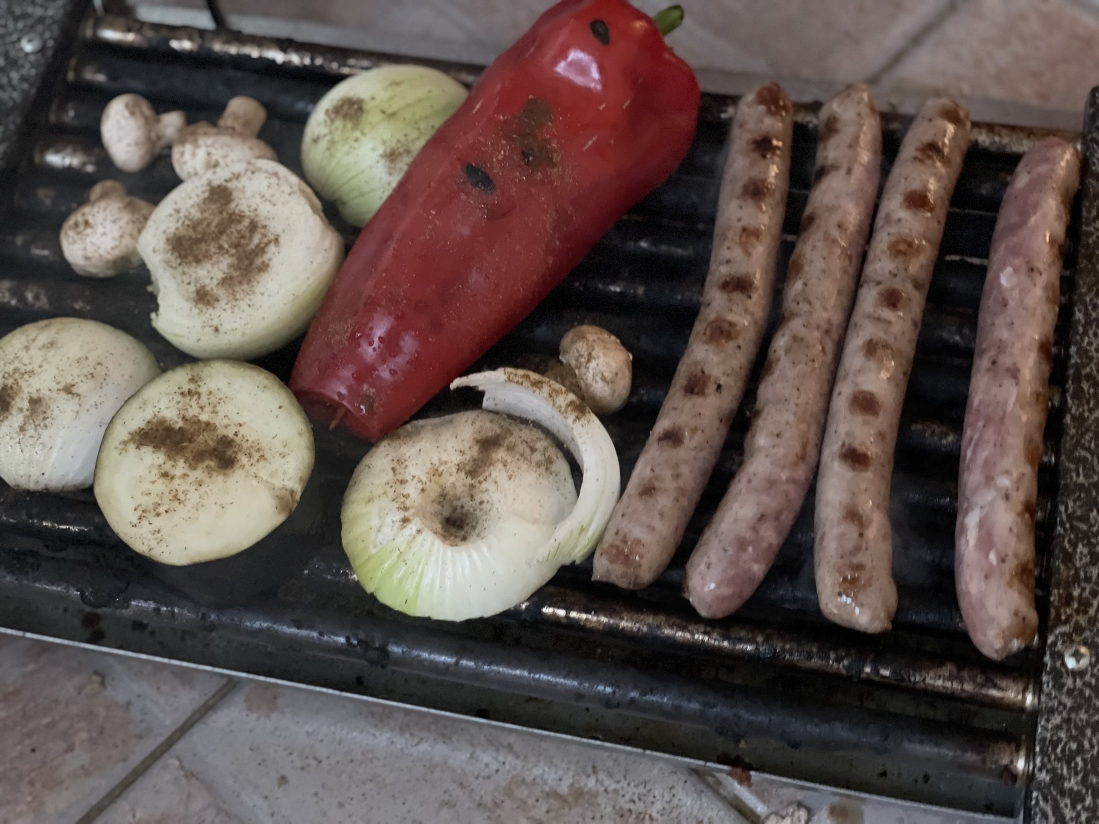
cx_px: 550
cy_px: 412
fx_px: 1651
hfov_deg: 36.8
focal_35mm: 52
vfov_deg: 28.0
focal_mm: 6
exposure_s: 1/14
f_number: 2
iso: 640
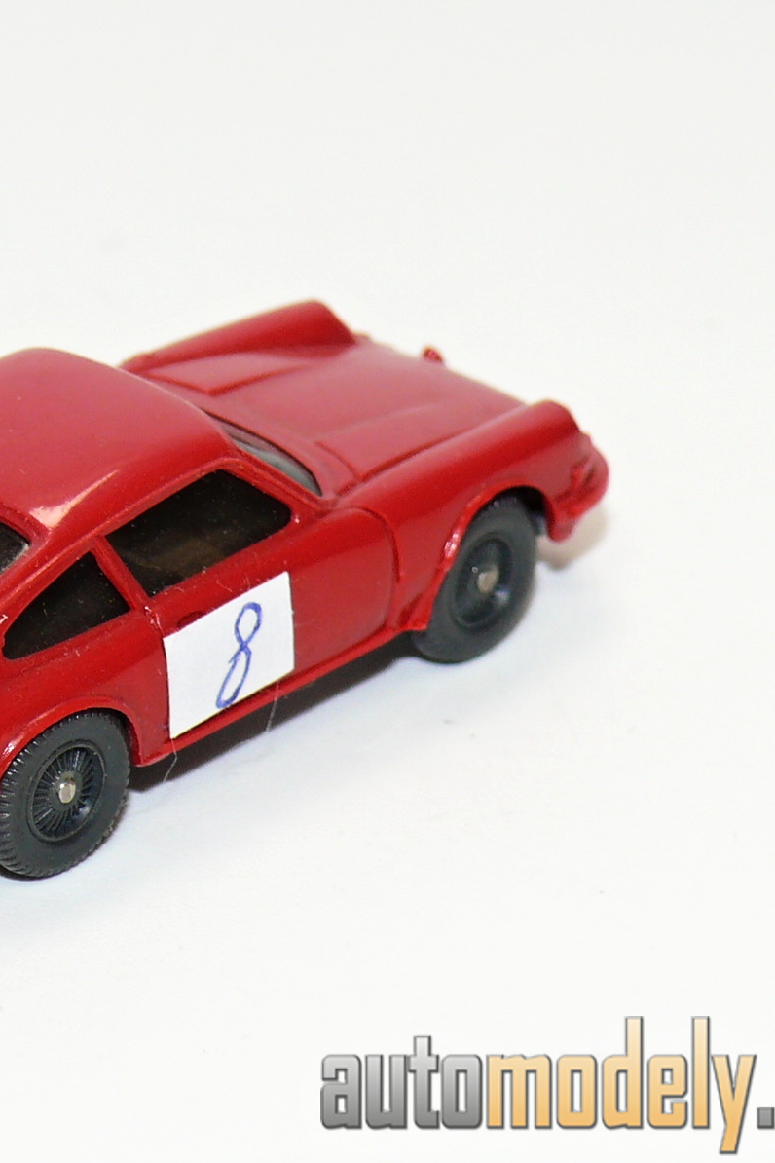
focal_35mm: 216
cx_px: 96
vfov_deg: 9.5
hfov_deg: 6.3
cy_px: 582
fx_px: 6974
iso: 100
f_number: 4
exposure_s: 1/30
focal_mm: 18.4
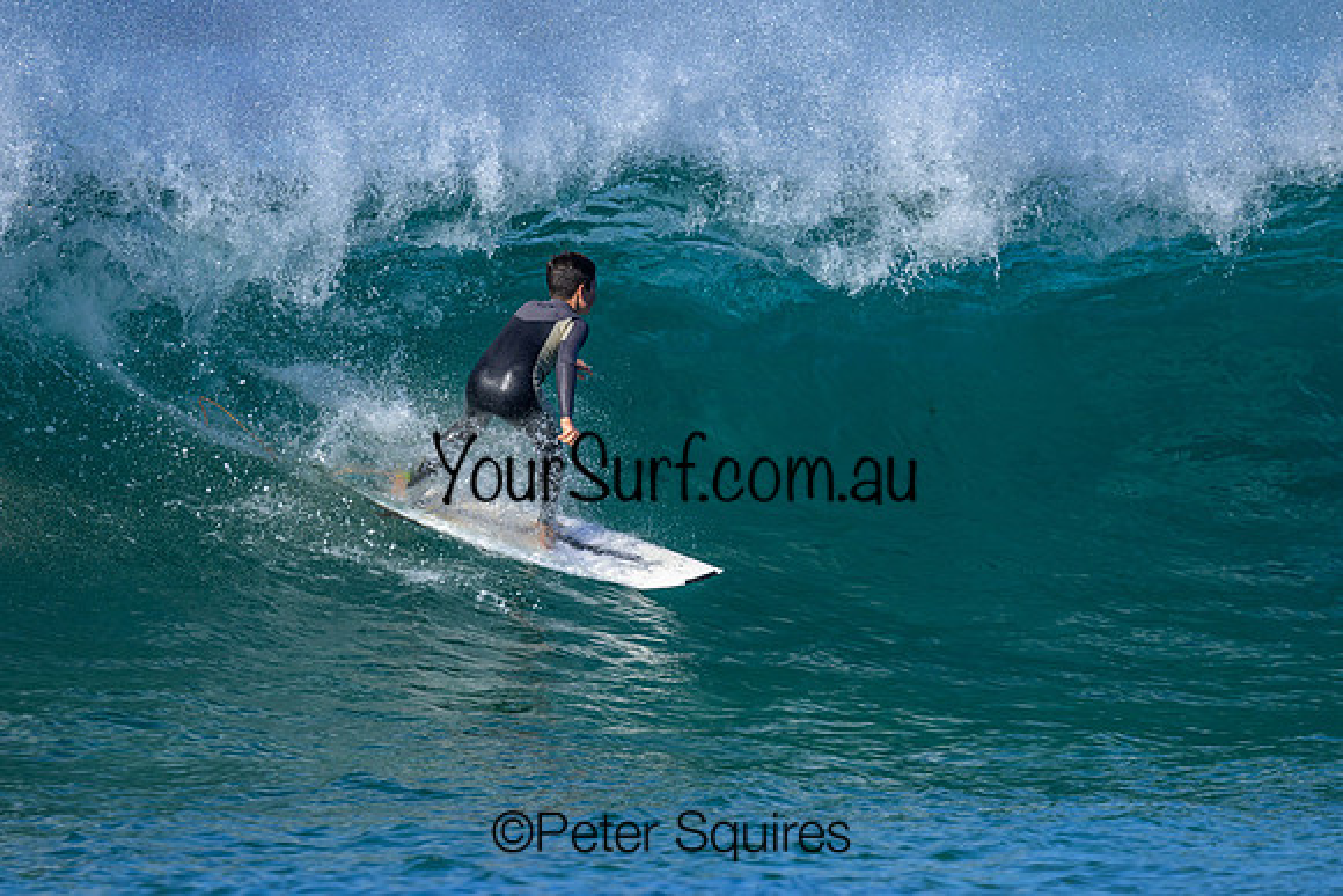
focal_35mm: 845
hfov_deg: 2.4
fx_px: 31529
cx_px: 634
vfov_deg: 1.6
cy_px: 432
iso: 500
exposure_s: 1/2000
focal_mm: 800
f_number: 6.3
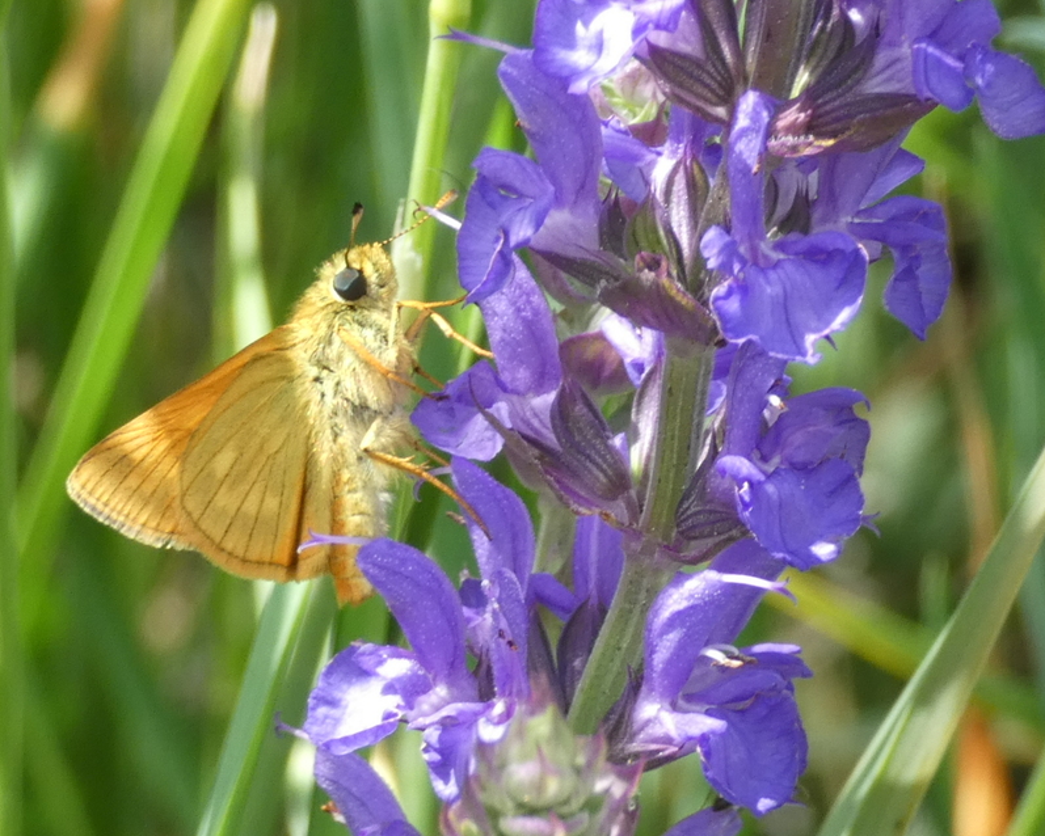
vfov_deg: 11.0
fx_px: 4362
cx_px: 507
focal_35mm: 141
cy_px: 418
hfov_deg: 13.7
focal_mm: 24.2
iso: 200
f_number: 5.3
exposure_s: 1/80
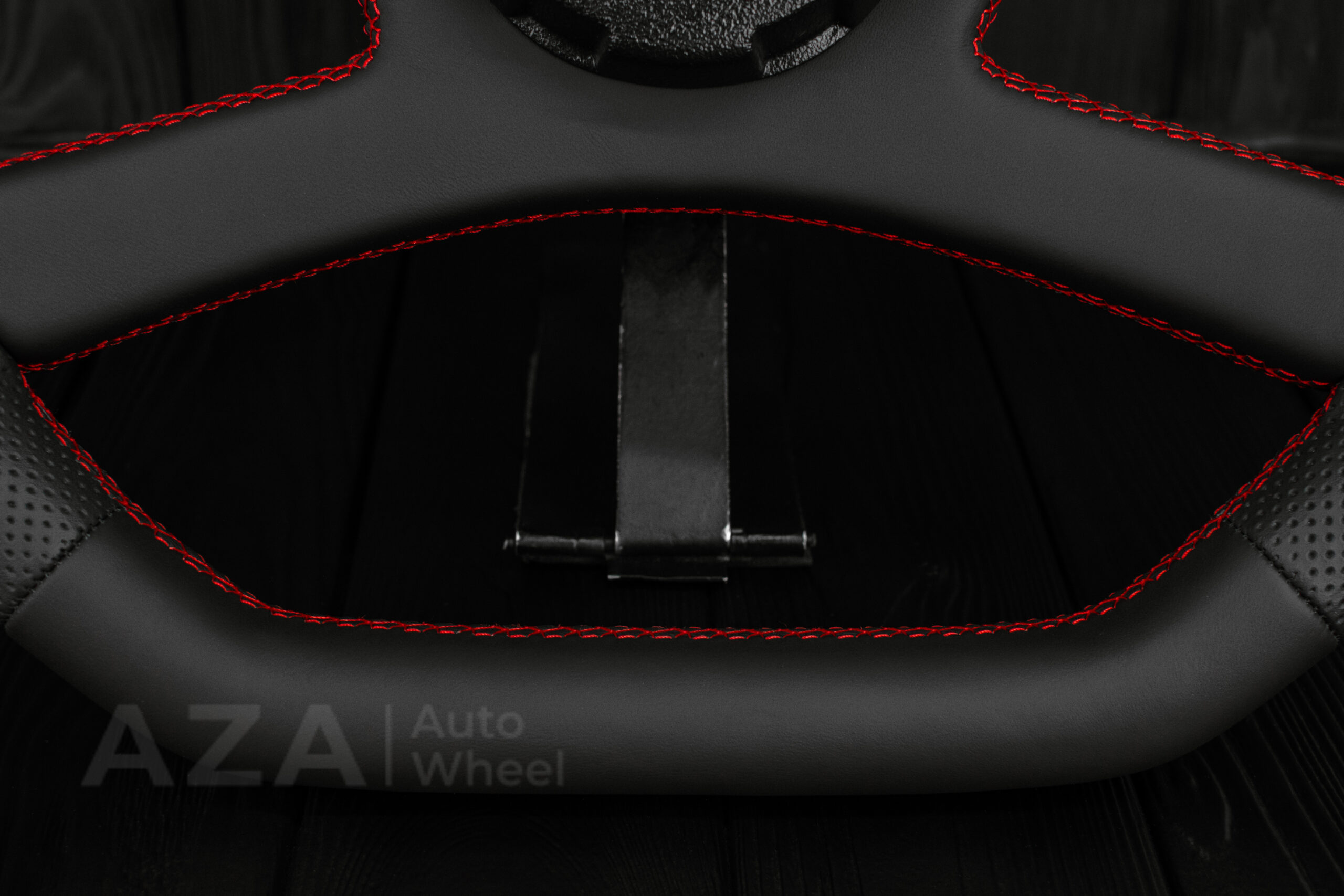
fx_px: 1960
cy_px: 448
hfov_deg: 37.8
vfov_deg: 25.8
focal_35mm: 52
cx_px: 672
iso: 500
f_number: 6.3
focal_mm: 35
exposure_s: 1/125
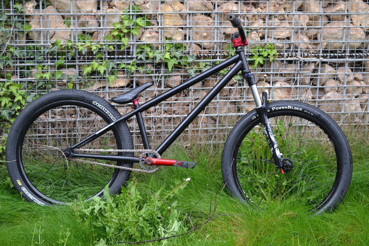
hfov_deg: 28.8
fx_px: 718
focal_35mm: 70
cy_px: 127
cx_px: 185
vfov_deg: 19.5
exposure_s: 1/125
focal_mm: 44
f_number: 5.6
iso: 400
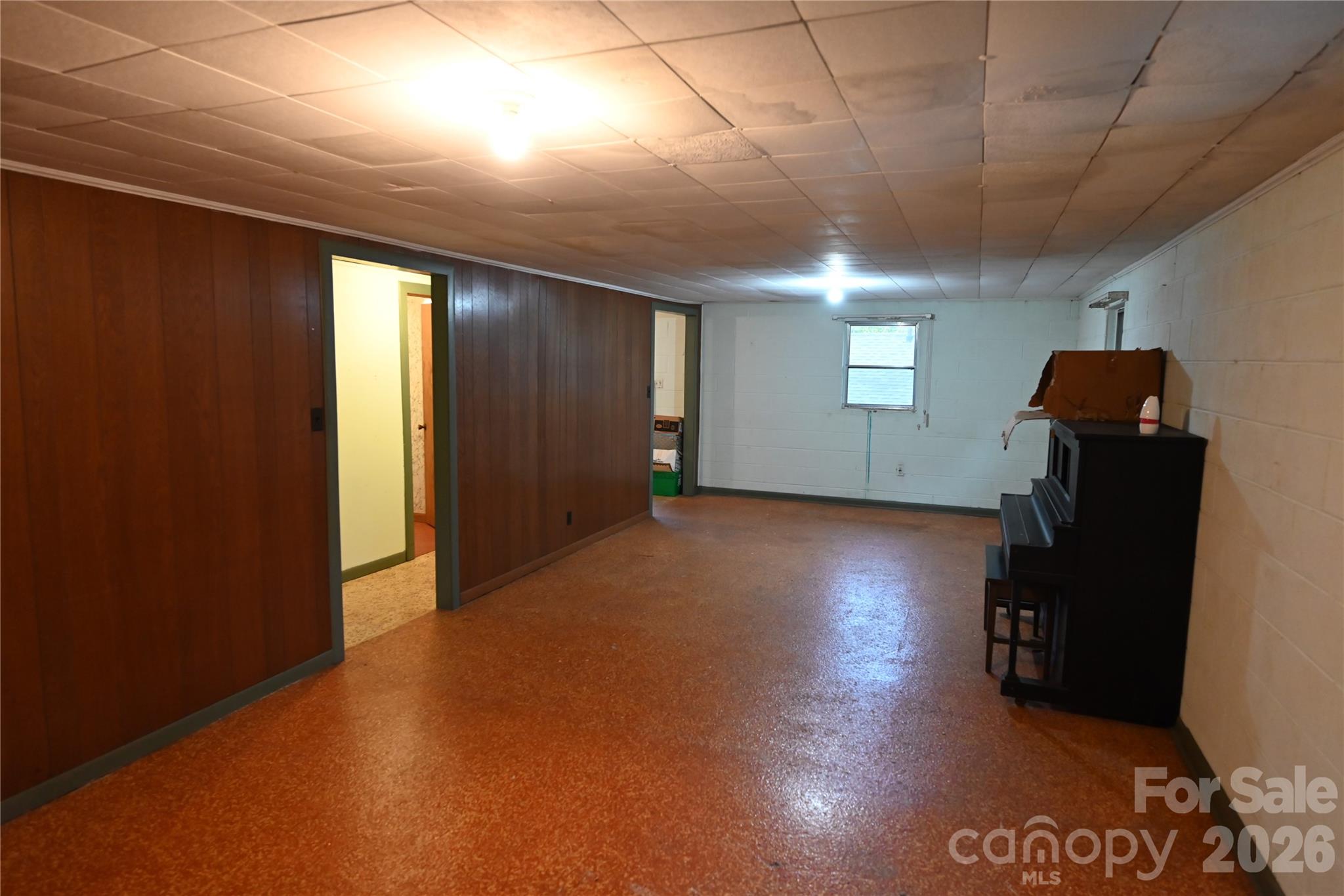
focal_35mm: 20
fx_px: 765
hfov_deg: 82.6
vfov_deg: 60.7
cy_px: 448
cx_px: 672
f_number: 4
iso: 2500
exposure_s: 1/125
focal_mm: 20.5
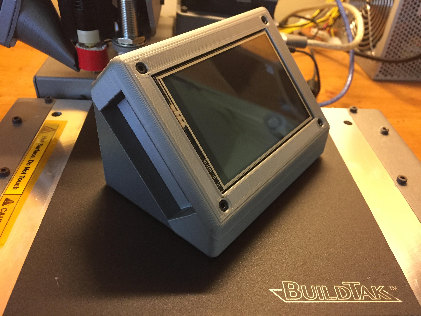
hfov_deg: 61.7
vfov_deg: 48.2
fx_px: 353
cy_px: 158
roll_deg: -3.2
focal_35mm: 29
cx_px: 210
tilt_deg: -38.1
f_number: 2.2
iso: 250
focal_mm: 4.15
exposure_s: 1/20
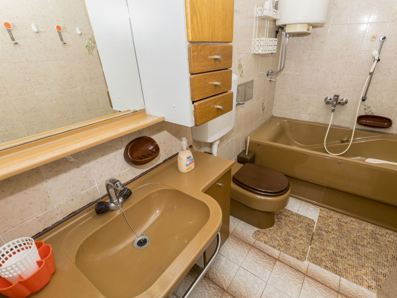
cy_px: 151
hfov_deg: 90.8
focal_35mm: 17
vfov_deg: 74.7
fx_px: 195
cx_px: 216
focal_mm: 10
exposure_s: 1/160
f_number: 8
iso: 100
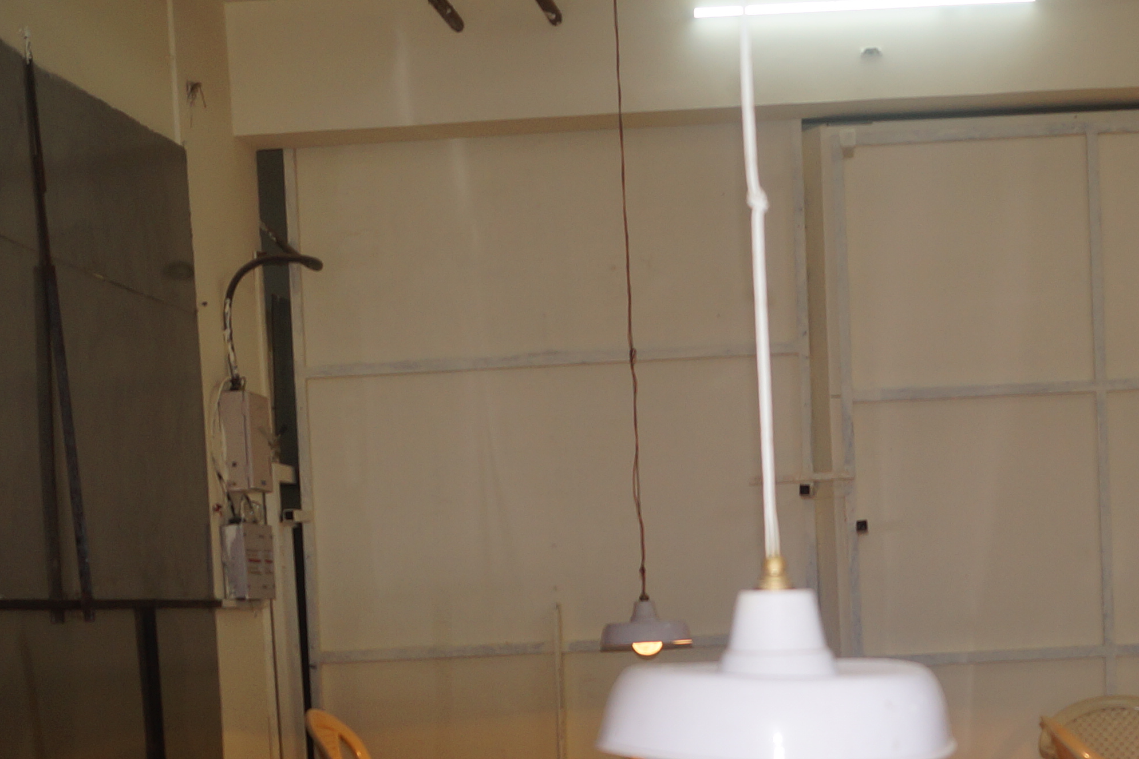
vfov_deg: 17.6
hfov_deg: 27.1
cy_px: 881
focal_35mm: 74
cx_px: 812
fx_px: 2341
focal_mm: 18
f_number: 4
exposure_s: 1/60
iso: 125
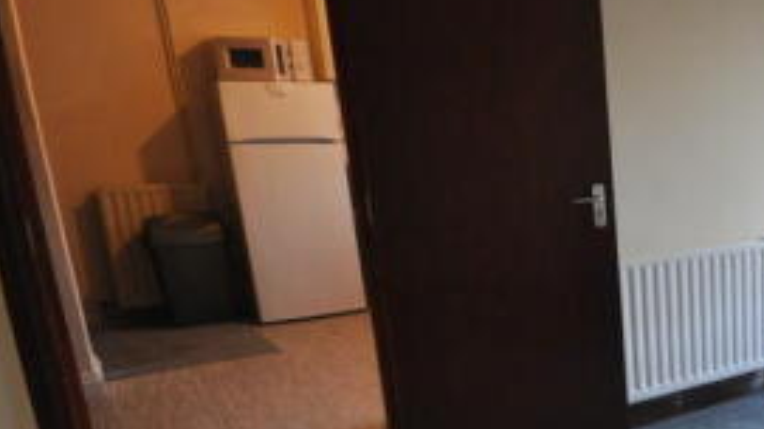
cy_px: 299
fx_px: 769
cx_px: 874
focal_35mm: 38
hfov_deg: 40.5
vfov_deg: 30.8
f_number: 4
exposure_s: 1/50
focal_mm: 10
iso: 800
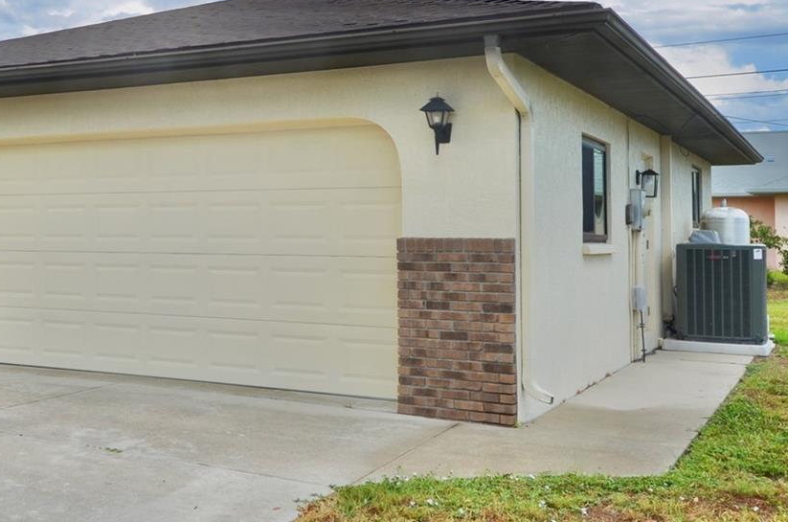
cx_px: 177
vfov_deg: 19.3
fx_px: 1529
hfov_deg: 28.4
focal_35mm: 70
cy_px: 171
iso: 100
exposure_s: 1/250
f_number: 8
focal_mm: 24
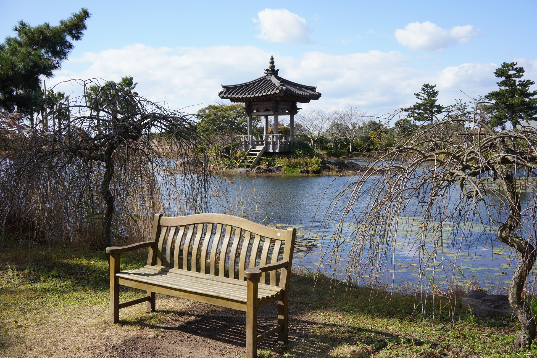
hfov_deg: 53.1
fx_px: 537
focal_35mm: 36
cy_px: 181
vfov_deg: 36.9
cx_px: 272
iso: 200
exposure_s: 1/100
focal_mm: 35
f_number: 14
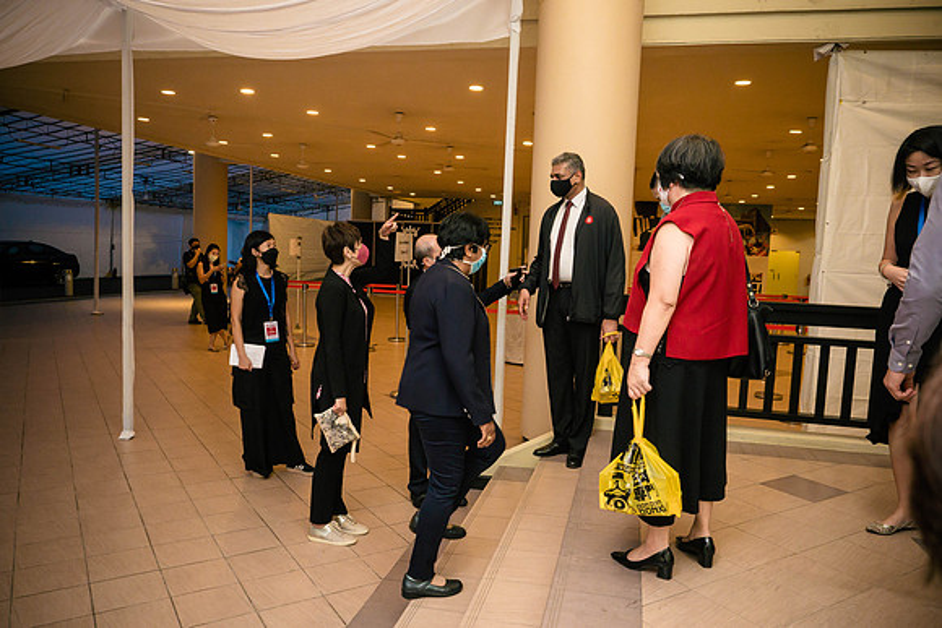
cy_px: 314
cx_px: 471
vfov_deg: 51.4
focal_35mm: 25
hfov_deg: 71.6
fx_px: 653
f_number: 2.8
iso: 1250
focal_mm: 12
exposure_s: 1/100
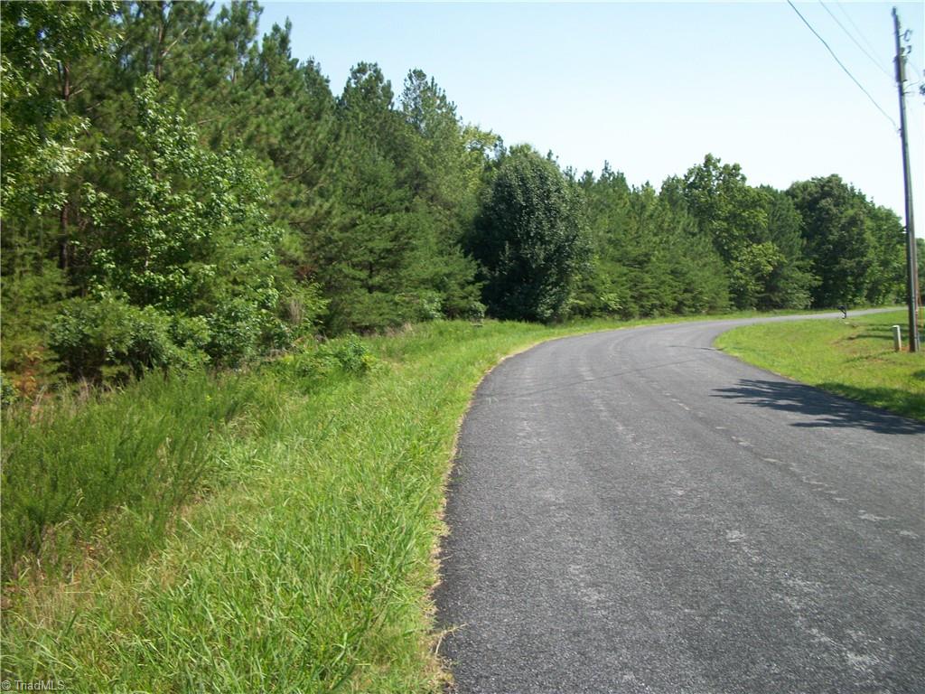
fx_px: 855
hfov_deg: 56.8
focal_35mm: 32
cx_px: 462
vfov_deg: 44.2
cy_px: 347
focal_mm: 5.7
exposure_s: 1/100
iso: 80
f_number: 8.8
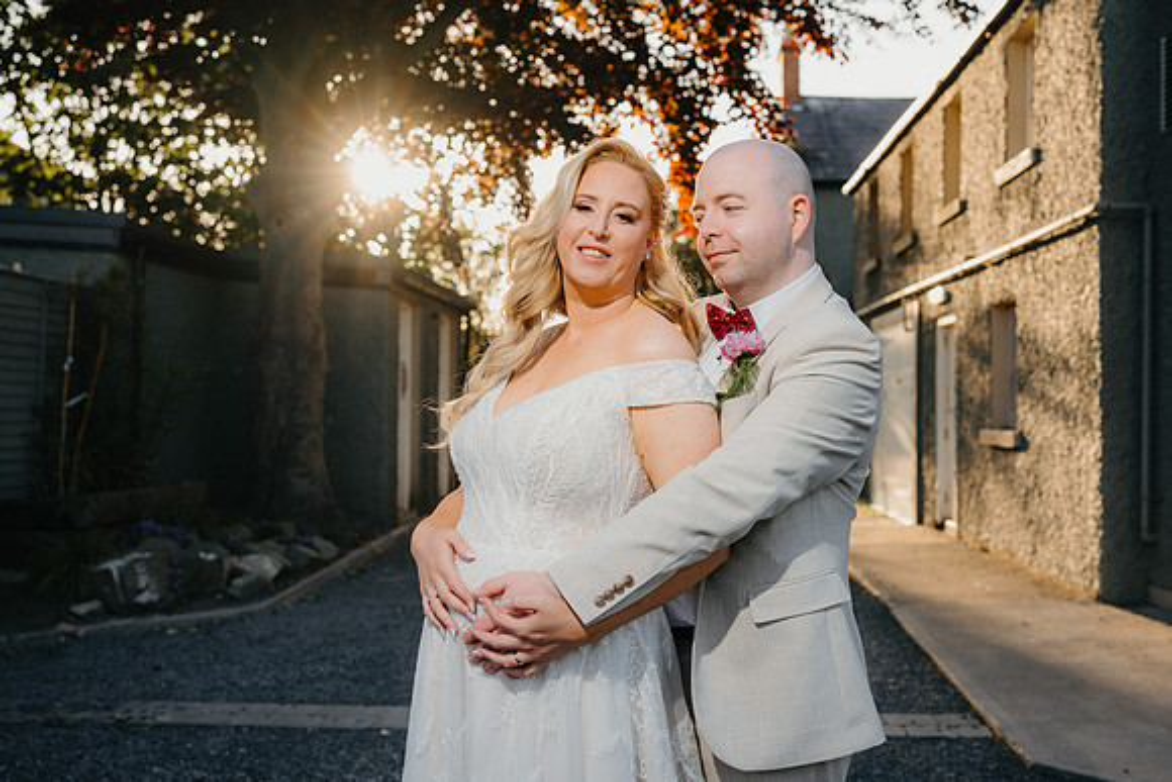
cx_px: 635
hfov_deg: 49.3
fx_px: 1274
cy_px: 393
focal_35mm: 39
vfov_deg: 34.1
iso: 100
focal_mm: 35
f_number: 3.2
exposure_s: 1/250
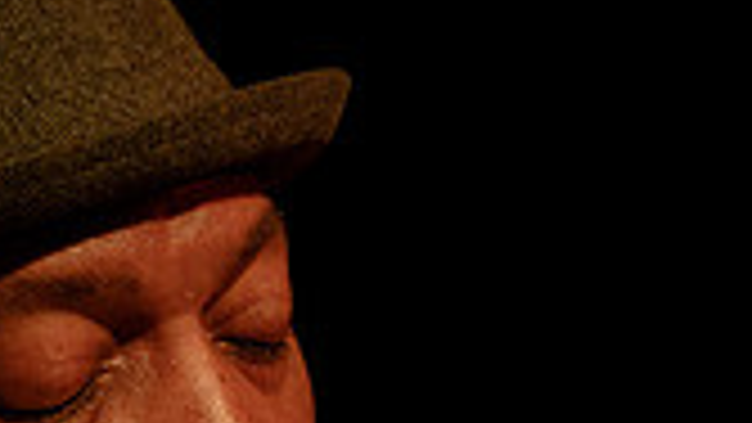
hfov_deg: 4.0
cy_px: 846
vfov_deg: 2.3
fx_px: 10710
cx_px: -146
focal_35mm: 537
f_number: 5.6
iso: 6400
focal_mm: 145
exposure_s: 1/60
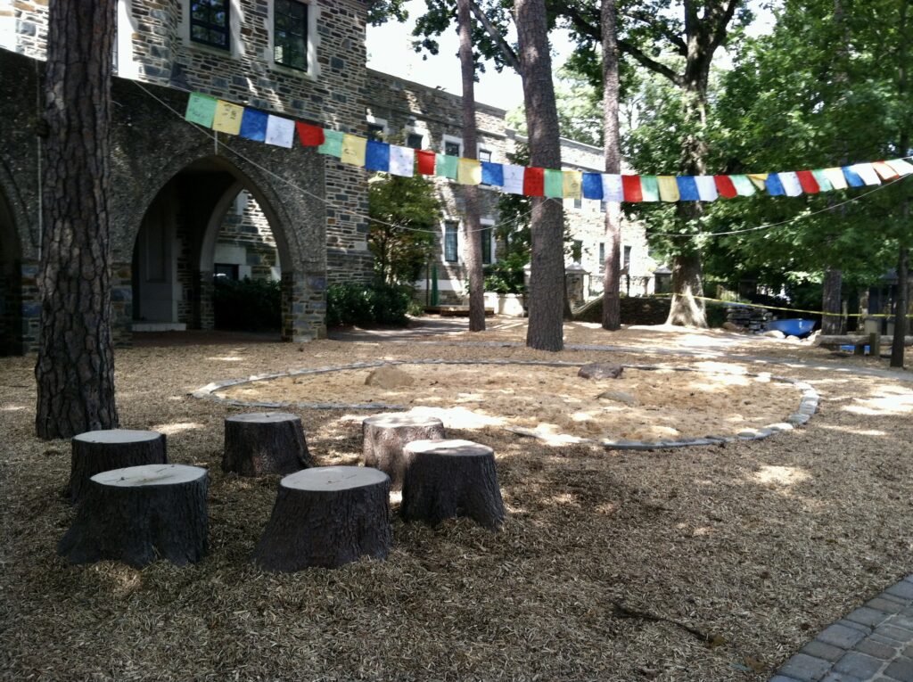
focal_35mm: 35
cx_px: 456
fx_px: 922
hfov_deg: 52.7
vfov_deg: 40.6
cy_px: 341
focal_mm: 3.85
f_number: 2.8
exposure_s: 1/169
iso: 80
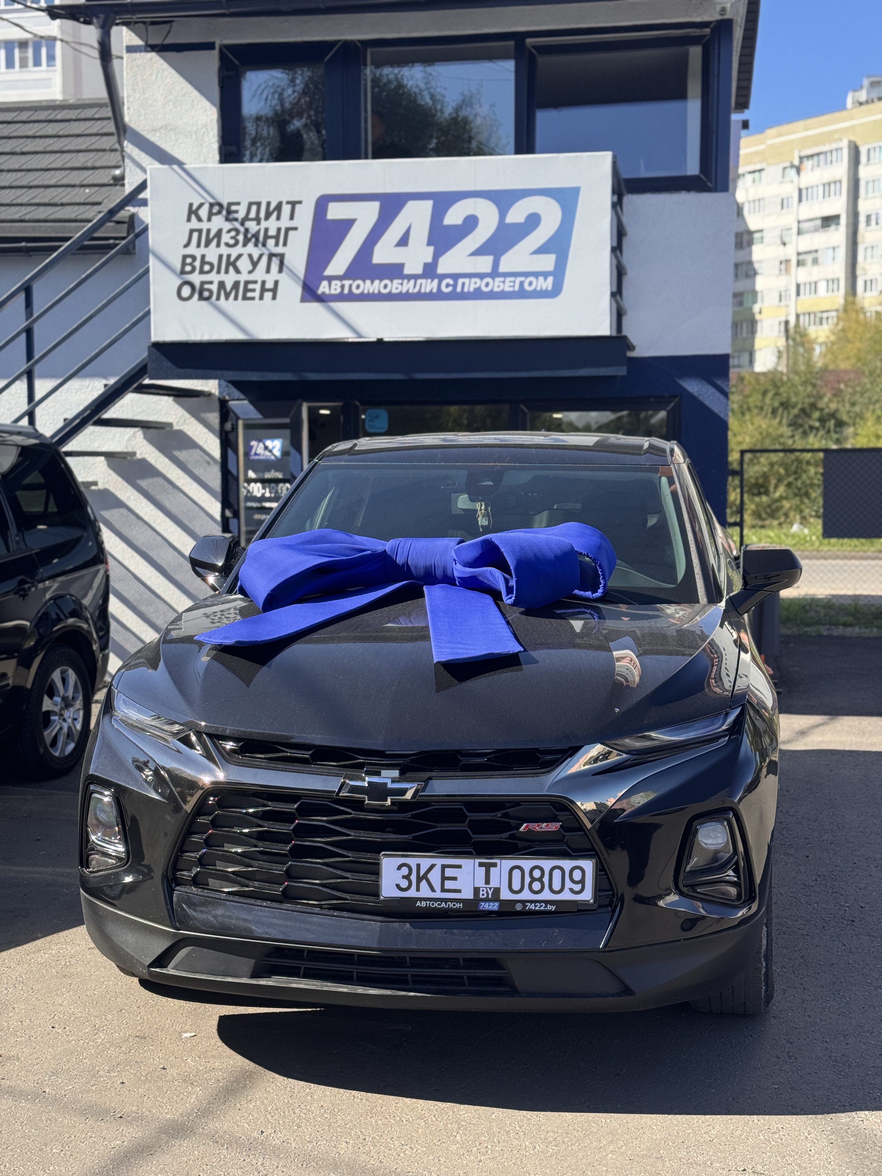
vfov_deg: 39.7
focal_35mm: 48
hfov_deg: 30.3
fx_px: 1631
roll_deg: +0.3
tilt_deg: -4.1
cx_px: 441
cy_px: 588
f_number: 1.78
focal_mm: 6.76
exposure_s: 1/1560
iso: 64
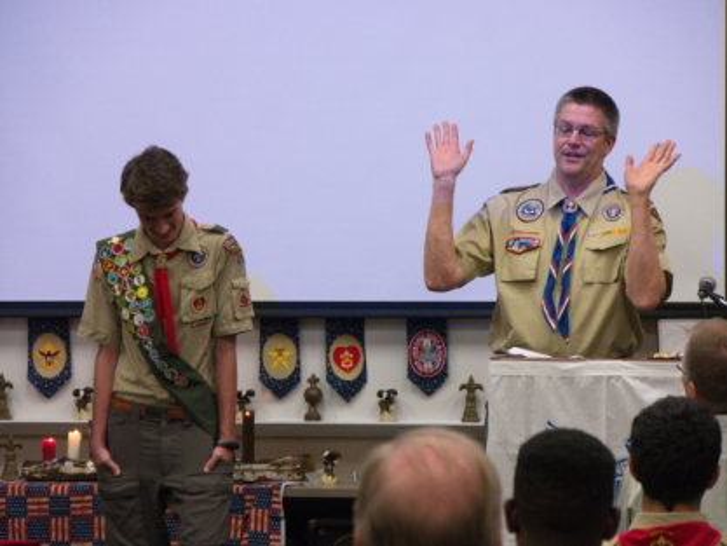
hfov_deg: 11.8
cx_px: 364
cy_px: 273
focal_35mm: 168
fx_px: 3529
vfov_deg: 8.8
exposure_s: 1/125
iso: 3200
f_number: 5.4
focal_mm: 84
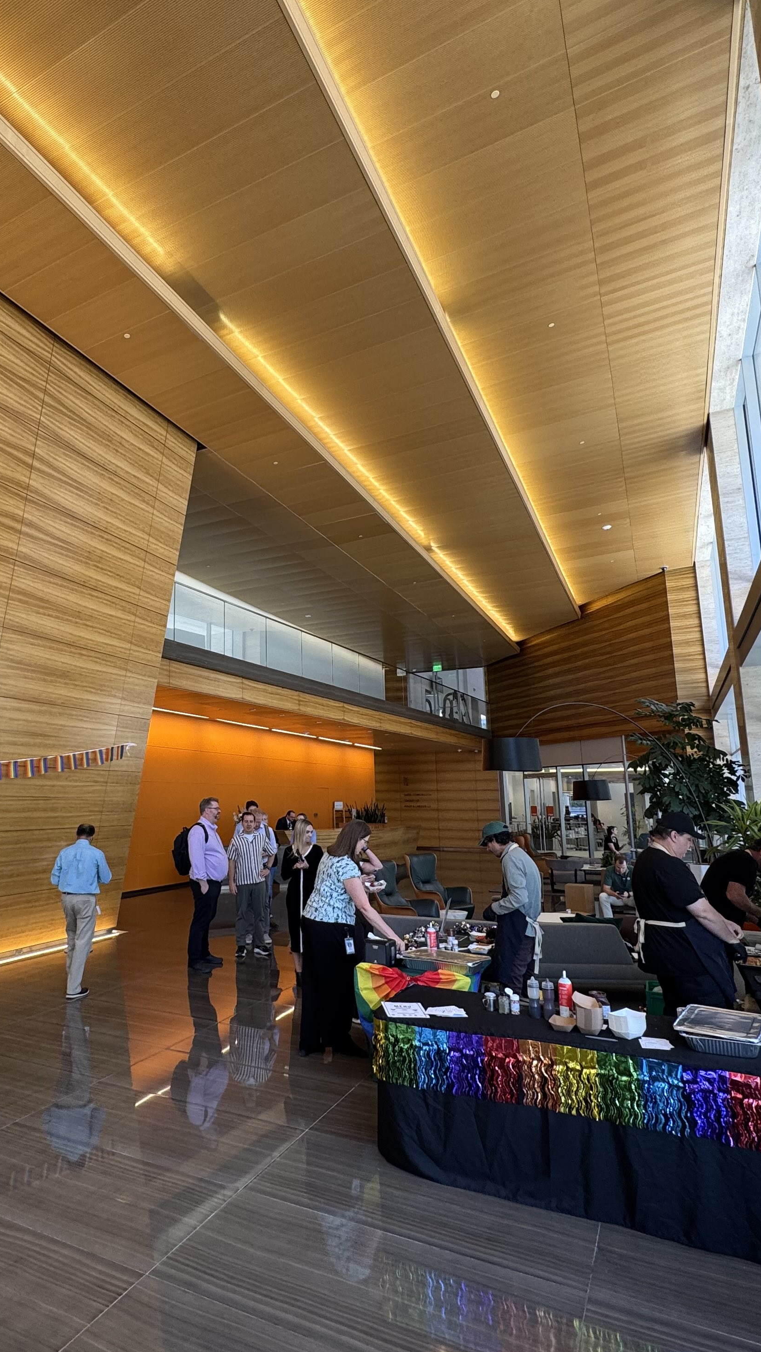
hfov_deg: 52.0
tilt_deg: +8.8
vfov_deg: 83.8
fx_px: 753
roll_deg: -0.4
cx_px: 224
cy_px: 679
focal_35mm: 21
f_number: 2.2
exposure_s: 1/99
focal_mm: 2.22
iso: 64
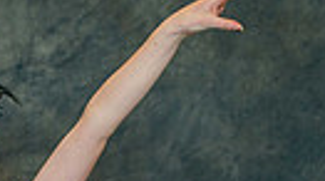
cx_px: -154
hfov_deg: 4.5
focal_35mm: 476
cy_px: 436
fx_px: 4093
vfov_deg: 2.5
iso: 200
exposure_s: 1/160
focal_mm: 85
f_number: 2
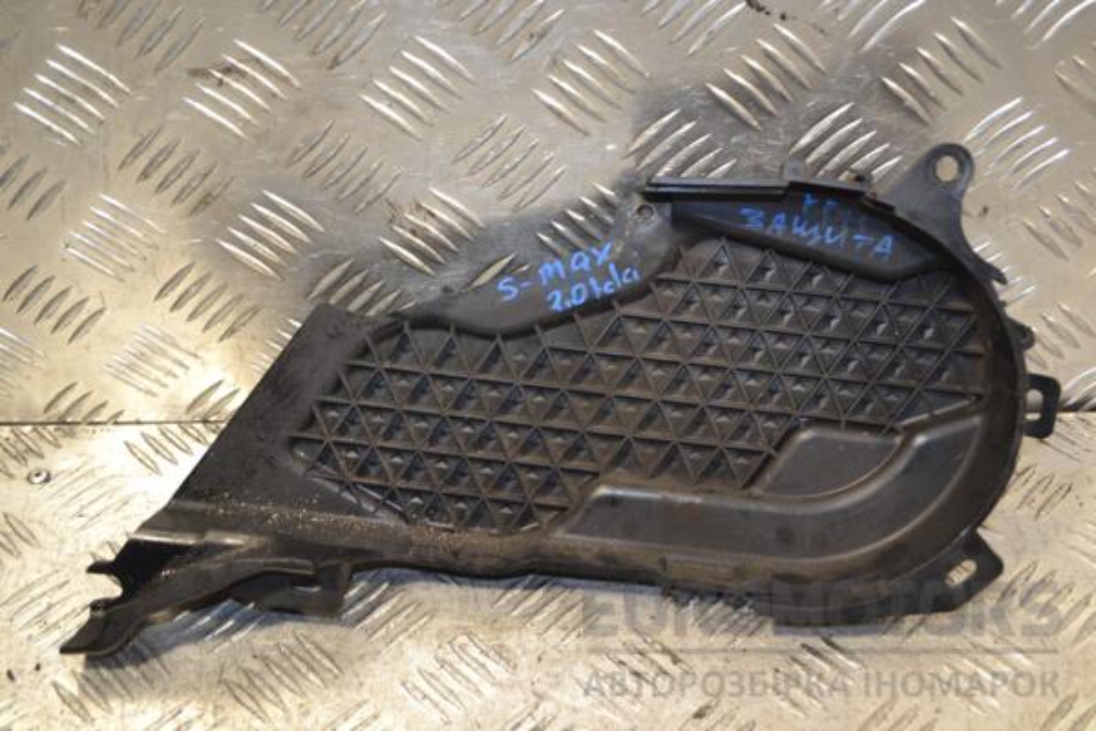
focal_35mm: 48
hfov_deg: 41.1
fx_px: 1461
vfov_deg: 28.1
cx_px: 548
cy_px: 366
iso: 450
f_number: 4.8
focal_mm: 32
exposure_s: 1/60
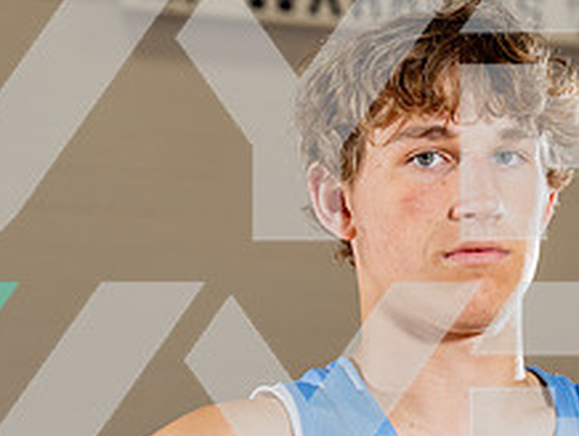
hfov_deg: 11.0
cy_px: 424
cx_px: 417
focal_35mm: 179
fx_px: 2997
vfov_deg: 8.3
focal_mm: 70
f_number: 5.6
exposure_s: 1/250
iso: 400
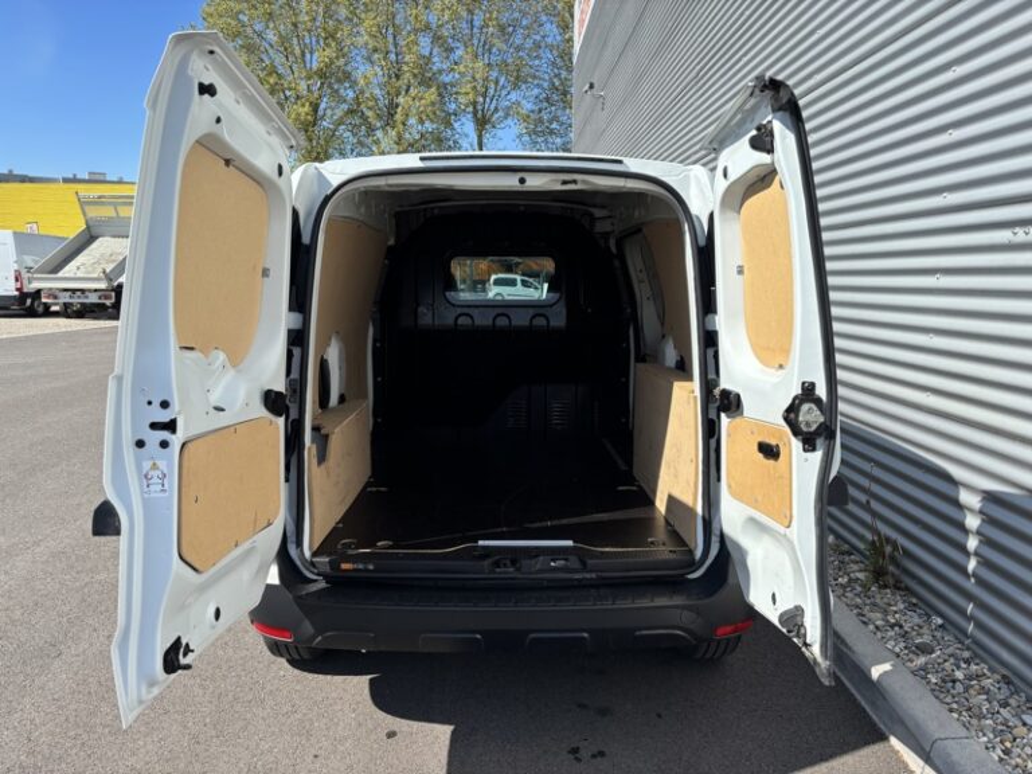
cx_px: 516
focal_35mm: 26
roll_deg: -0.5
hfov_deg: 67.3
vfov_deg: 53.1
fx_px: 775
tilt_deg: -8.6
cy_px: 387
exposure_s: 1/2571
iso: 50
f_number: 1.6
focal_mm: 5.96
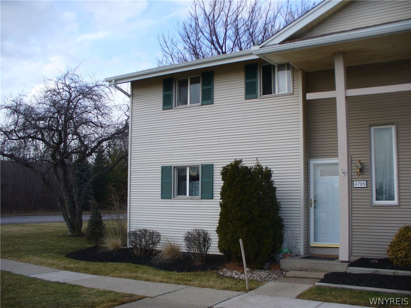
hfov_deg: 50.1
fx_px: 439
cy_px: 154
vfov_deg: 38.7
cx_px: 206
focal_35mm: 37
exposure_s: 1/500
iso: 80
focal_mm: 6.1
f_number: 2.8
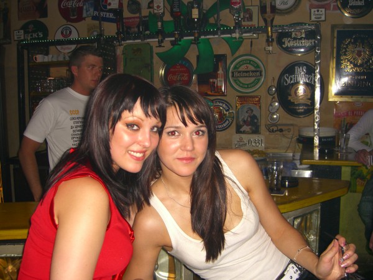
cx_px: 186
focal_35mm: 38
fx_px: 409
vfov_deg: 37.7
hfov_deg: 49.0
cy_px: 140
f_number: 2.8
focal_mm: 7.9
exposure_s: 1/60
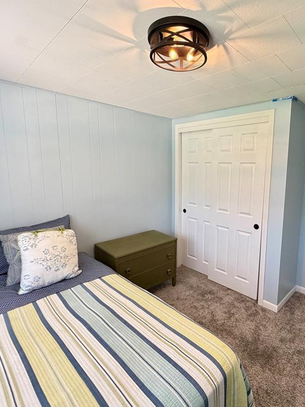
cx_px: 191
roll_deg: +0.5
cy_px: 201
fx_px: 223
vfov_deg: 84.7
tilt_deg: -6.8
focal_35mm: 19
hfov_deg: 67.6
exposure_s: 1/60
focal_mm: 2.22
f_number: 2.2
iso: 320
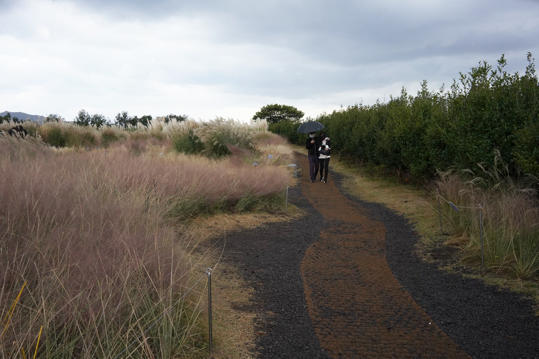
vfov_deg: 37.9
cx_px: 270
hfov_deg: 54.4
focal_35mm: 35
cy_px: 180
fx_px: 524
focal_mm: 35
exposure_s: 1/100
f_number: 13
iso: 1250
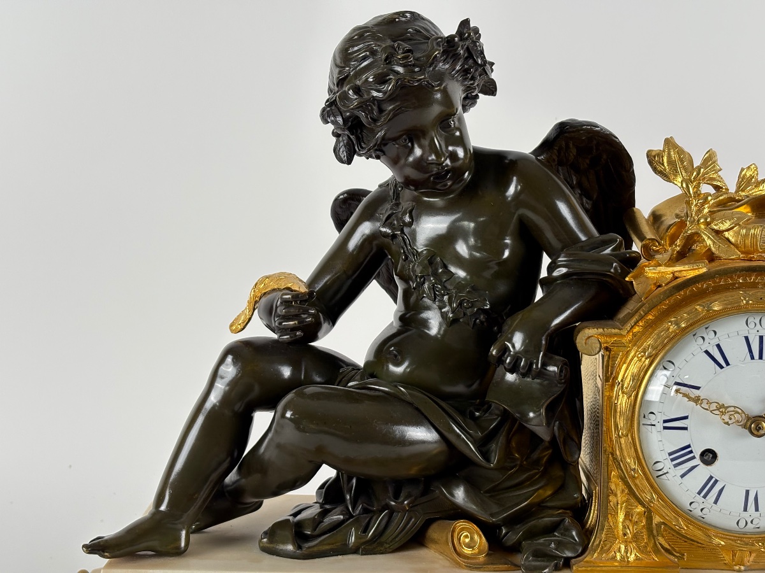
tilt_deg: -6.9
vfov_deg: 28.0
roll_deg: -0.1
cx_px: 382
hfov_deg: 36.8
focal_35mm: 52
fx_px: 1149
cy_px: 286
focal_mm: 5.96
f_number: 1.6
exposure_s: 1/126
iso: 50
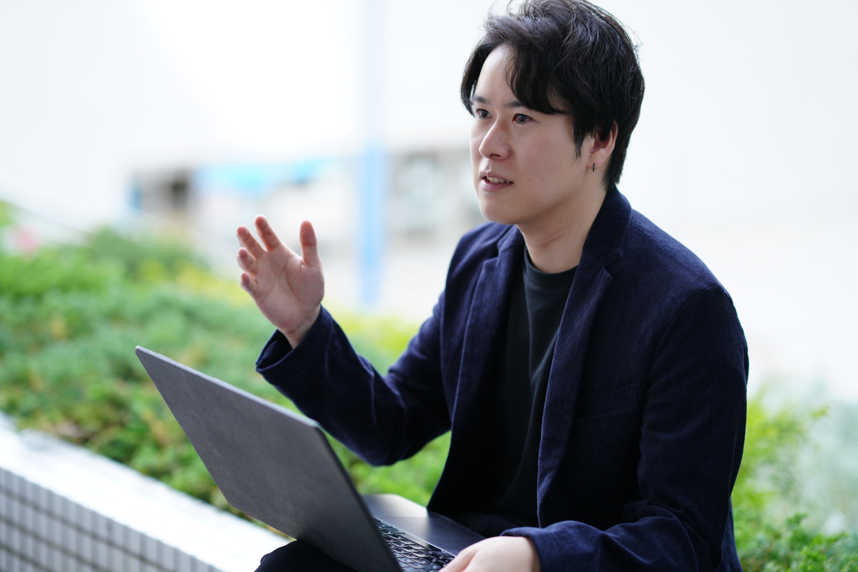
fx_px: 2025
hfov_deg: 23.9
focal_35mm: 85
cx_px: 429
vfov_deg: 16.1
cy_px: 286
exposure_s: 1/320
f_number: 1.8
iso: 160
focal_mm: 85
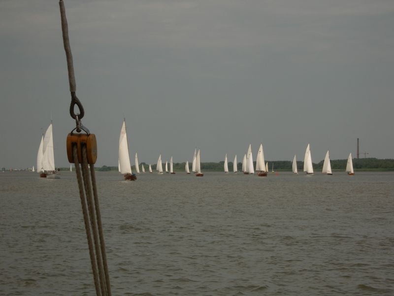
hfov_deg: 17.4
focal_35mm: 113
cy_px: 148
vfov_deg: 13.1
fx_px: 1286
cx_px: 197
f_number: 8.2
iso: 50
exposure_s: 1/495
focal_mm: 23.4
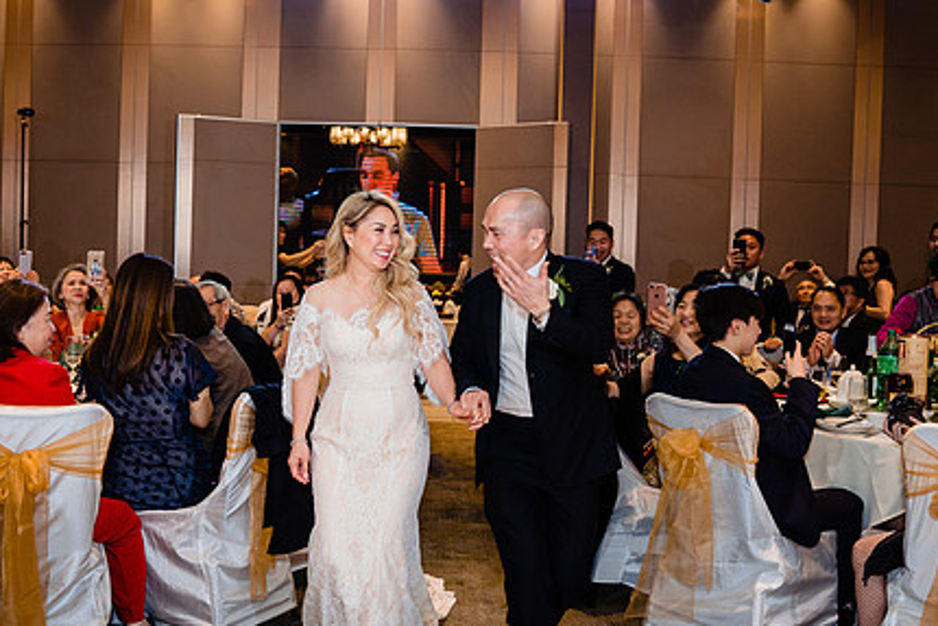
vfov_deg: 34.2
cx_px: 421
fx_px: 1016
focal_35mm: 39
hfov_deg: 49.5
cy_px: 307
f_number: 4
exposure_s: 1/160
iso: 1250
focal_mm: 26
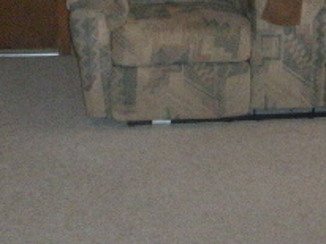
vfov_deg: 13.0
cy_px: -87
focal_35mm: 109
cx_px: 237
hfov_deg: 18.0
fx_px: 1025
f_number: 3.8
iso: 506
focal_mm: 5.9
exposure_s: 1/60
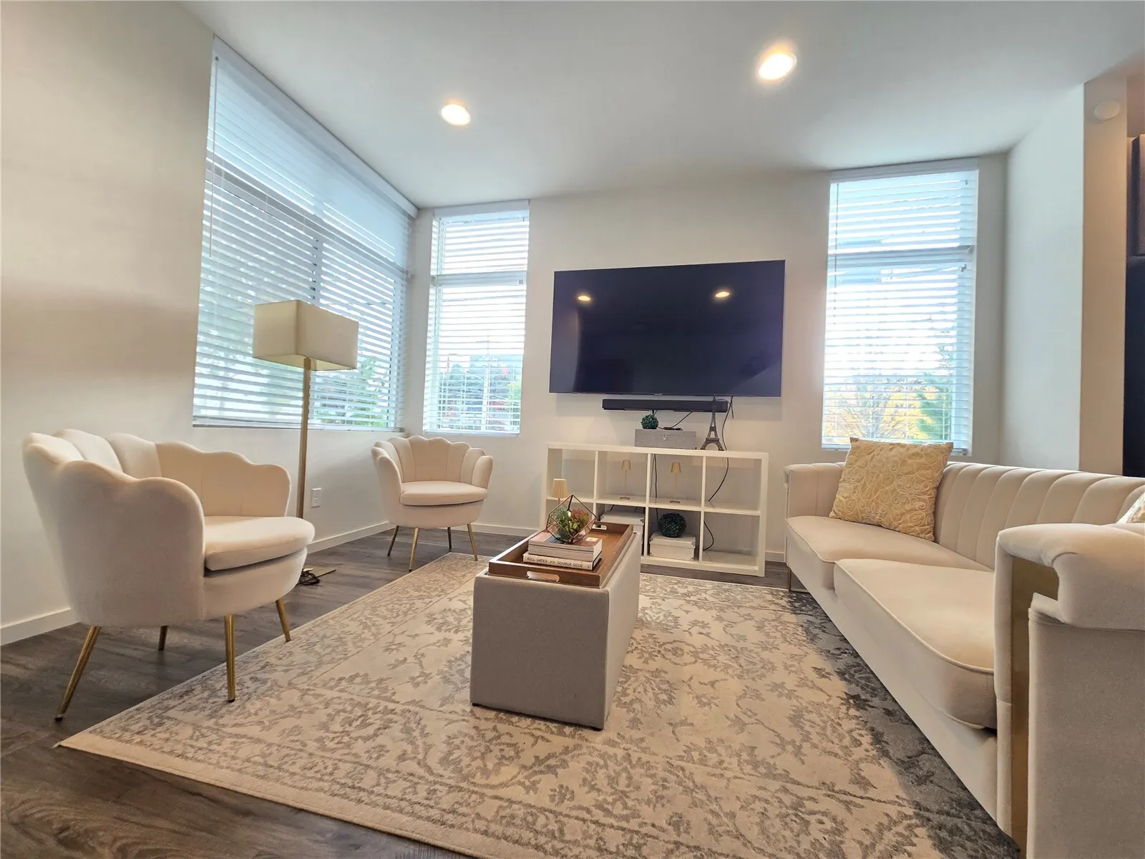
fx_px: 430
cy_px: 430
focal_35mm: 13
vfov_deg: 89.9
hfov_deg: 106.2
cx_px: 572
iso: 160
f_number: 2.2
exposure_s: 1/60
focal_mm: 2.2
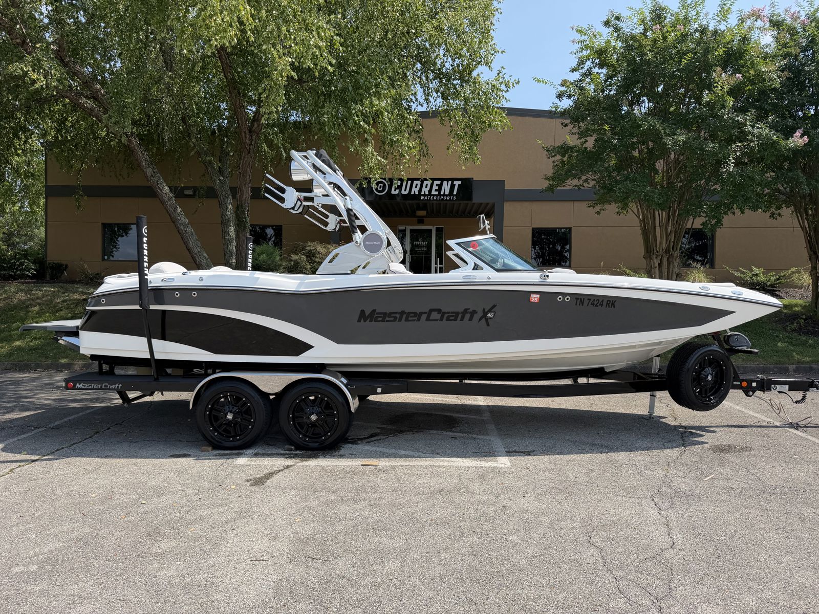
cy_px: 307
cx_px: 410
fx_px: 568
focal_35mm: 24
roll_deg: -1.1
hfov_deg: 71.6
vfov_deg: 56.8
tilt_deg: -1.6
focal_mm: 6.76
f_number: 1.78
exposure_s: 1/3145
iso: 80
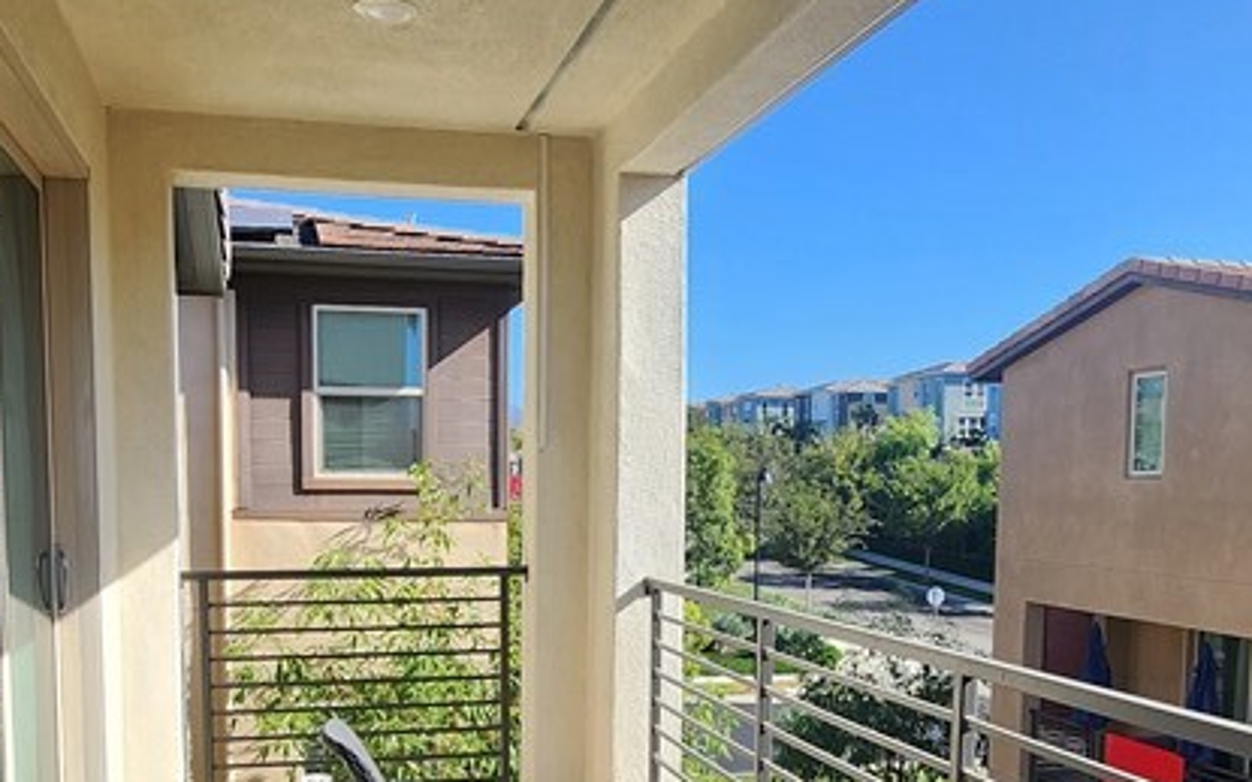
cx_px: 582
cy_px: 598
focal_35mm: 34
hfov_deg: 56.7
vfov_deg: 36.3
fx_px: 1160
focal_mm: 2.2
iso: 50
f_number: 2.2
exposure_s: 1/939
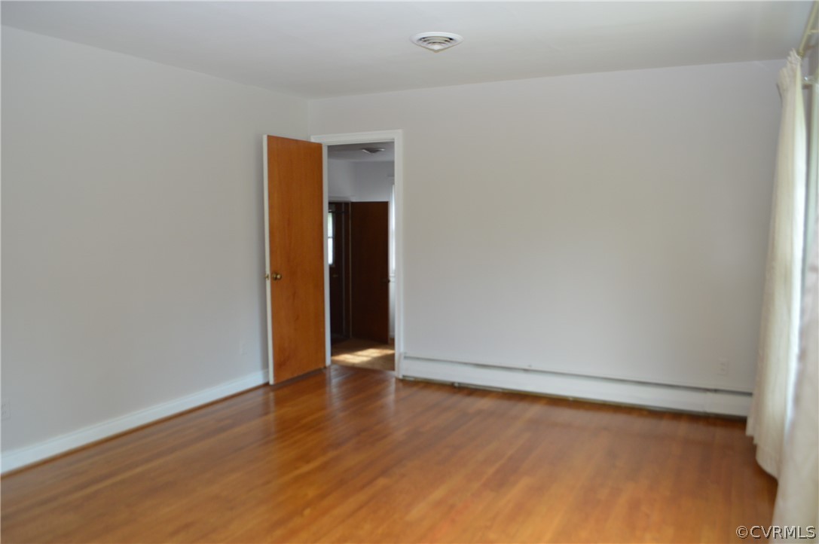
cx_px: 410
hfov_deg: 67.4
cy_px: 272
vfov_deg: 47.8
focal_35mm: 27
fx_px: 614
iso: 400
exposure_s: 1/60
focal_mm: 18
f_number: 4
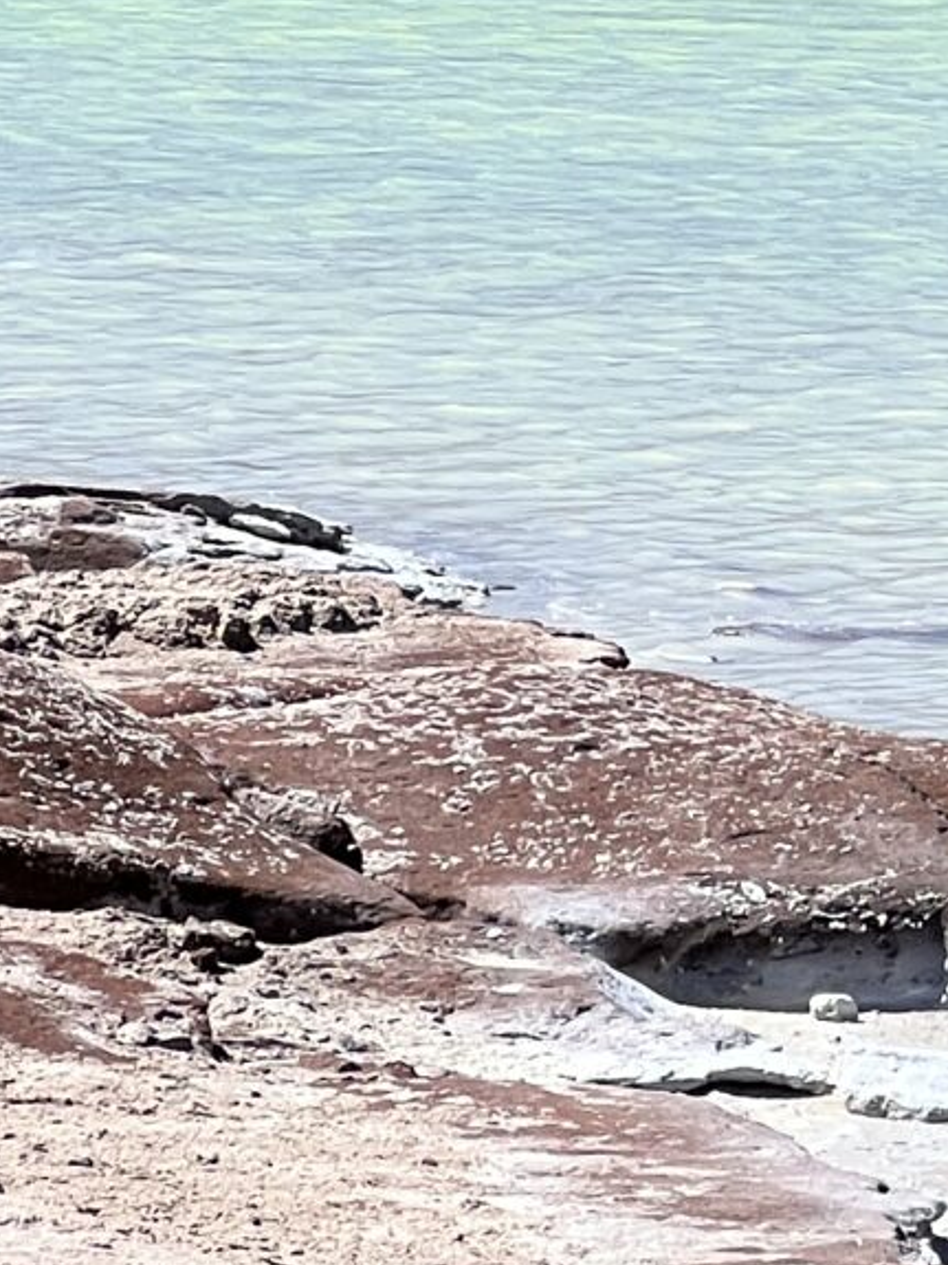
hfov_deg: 4.3
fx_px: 12529
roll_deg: -1.3
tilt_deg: -1.9
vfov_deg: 5.8
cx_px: 2094
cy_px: -59
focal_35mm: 343
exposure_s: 1/1429
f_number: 2.8
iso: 32
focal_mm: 9
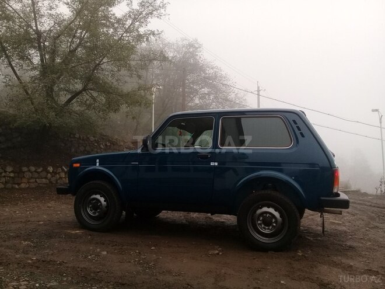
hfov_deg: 58.4
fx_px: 345
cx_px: 192
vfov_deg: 45.4
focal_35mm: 31
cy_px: 144
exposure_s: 1/189
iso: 64
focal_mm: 3.3
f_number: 2.2
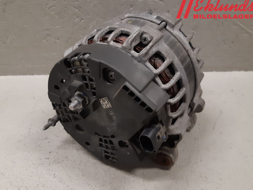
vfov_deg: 51.4
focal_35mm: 27
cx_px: 124
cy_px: 95
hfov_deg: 65.3
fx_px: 197
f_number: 1.7
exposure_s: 1/50
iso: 160
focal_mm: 3.93
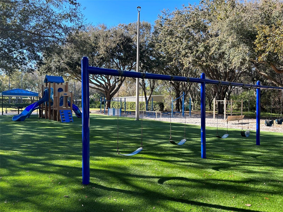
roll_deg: -0.7
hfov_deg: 67.3
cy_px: 106
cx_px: 142
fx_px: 213
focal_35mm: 26
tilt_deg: -0.7
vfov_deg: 53.1
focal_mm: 5.7
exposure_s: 1/588
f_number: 1.5
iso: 50
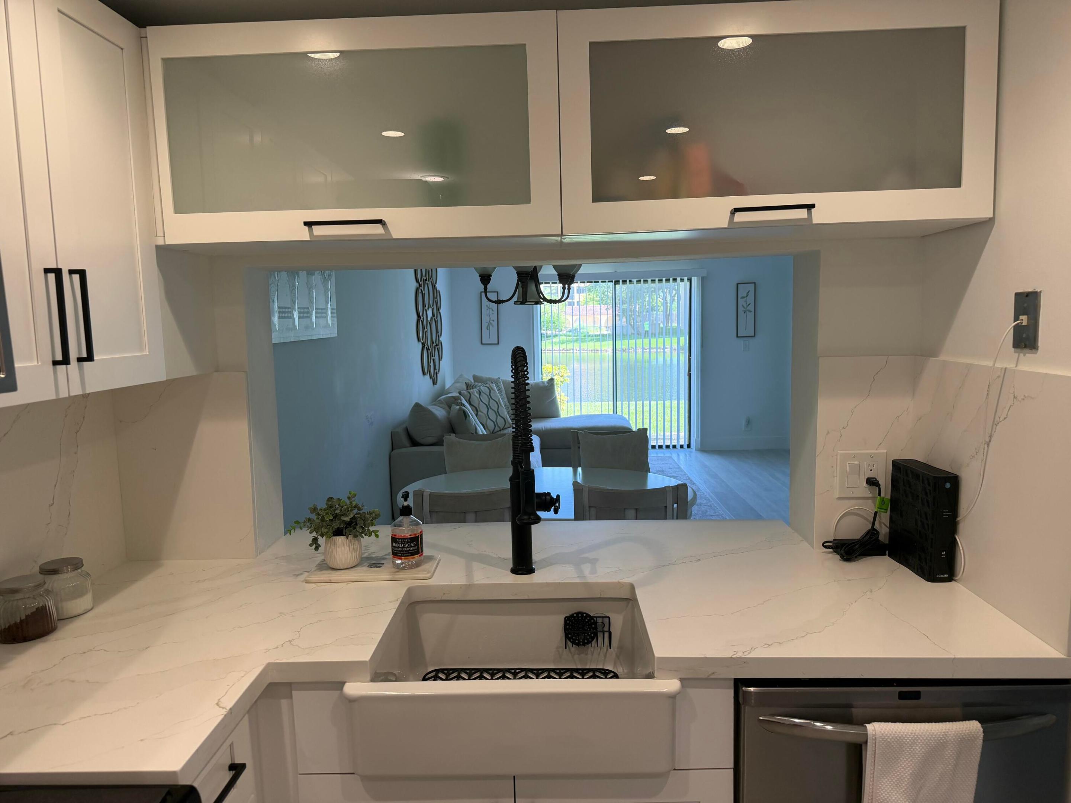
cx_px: 536
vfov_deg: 56.8
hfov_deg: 71.6
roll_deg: +1.5
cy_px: 402
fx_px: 743
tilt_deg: -6.2
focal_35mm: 24
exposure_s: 1/216
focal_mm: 6.76
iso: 160
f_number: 1.78
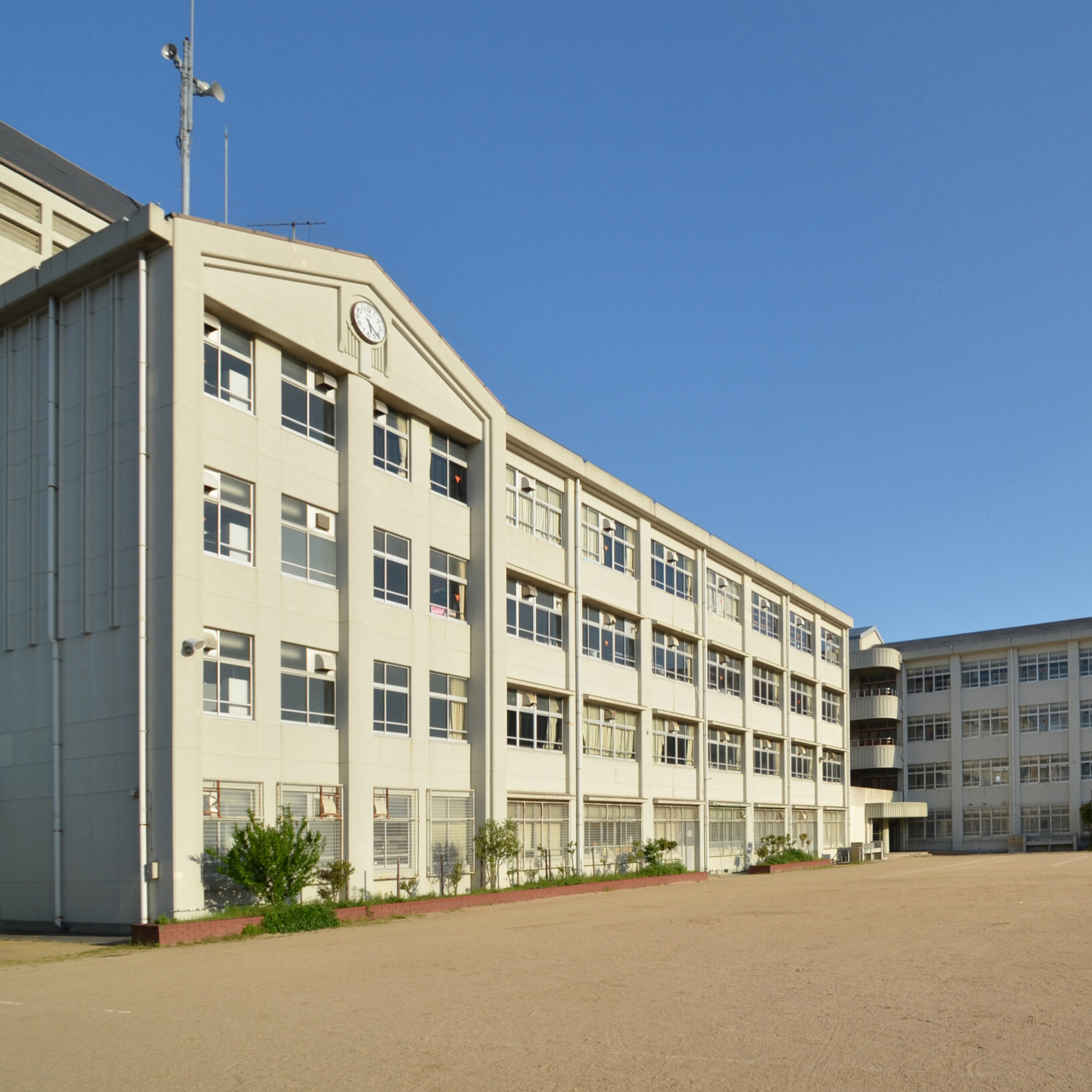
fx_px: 714
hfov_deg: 69.0
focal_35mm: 20
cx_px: 841
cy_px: 528
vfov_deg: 74.8
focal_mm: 10
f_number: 6.7
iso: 100
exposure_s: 1/350
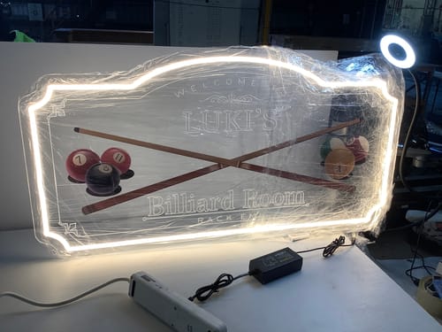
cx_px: 221
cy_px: 166
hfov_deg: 58.4
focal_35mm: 31
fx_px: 396
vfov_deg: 45.4
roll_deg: -0.4
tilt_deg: -18.9
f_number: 2.4
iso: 40
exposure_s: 1/100
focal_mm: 3.3
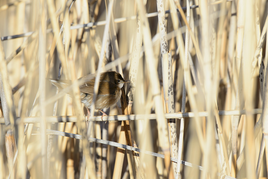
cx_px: 134
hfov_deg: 4.1
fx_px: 3722
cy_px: 90
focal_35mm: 500
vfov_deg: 2.7
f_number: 6.3
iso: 250
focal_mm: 500
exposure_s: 1/400
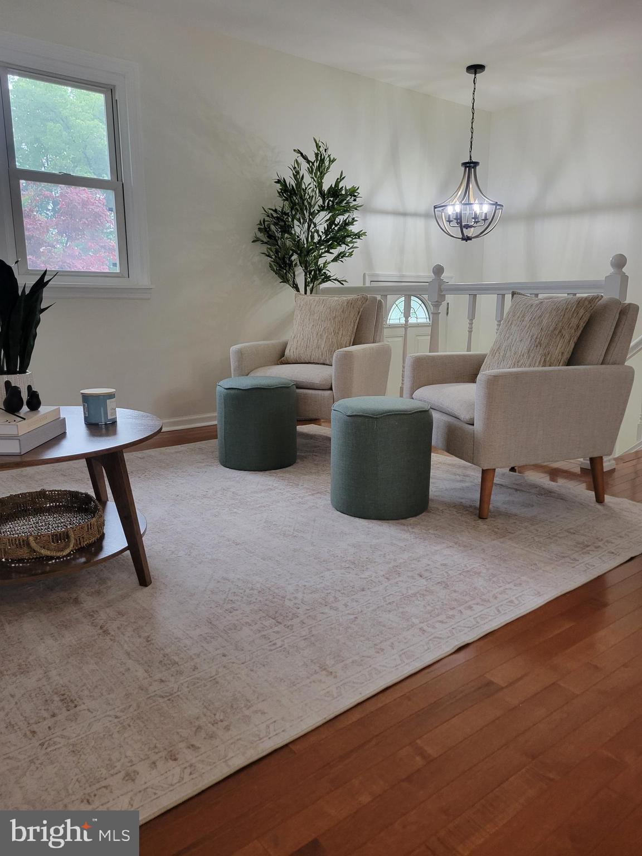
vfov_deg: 67.3
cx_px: 321
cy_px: 428
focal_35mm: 26
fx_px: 643
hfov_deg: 53.1
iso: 250
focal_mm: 5.4
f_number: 1.8
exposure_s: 1/120
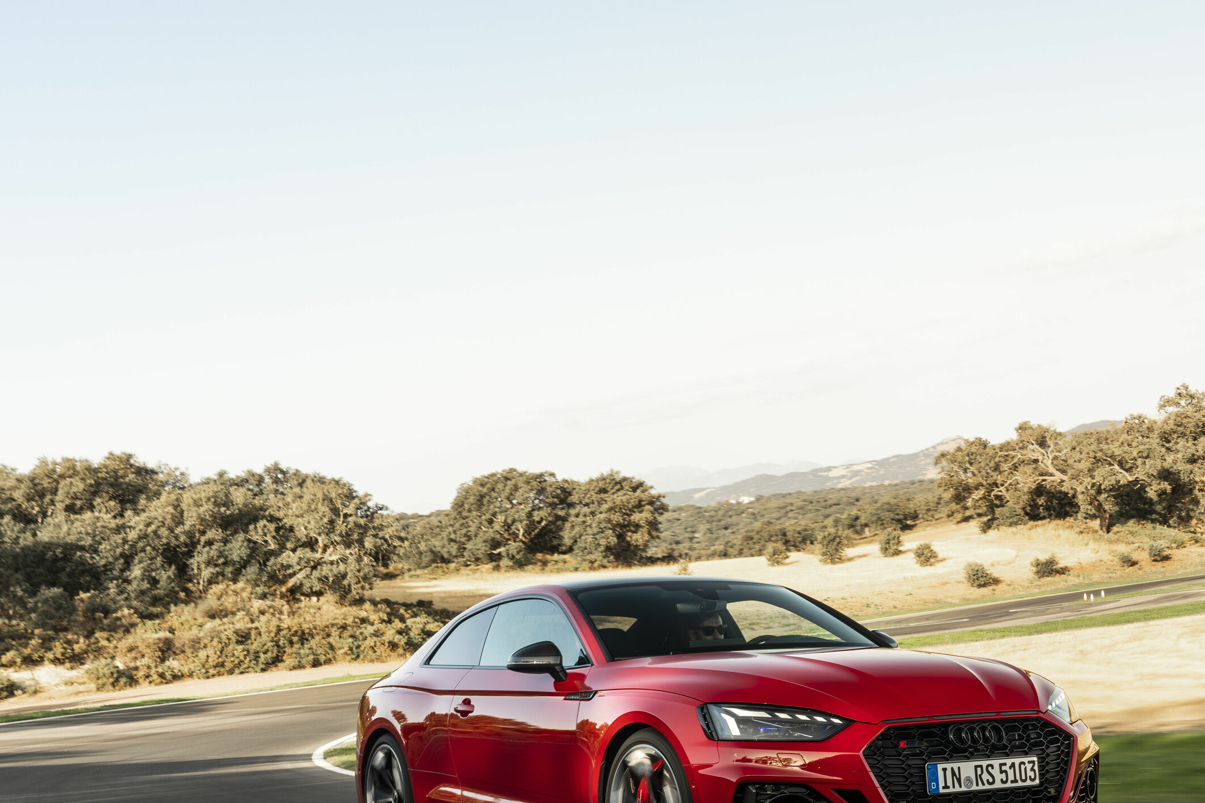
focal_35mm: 50
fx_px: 1673
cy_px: 539
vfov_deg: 26.8
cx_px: 661
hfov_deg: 39.6
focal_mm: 37
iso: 50
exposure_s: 1/30
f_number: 9
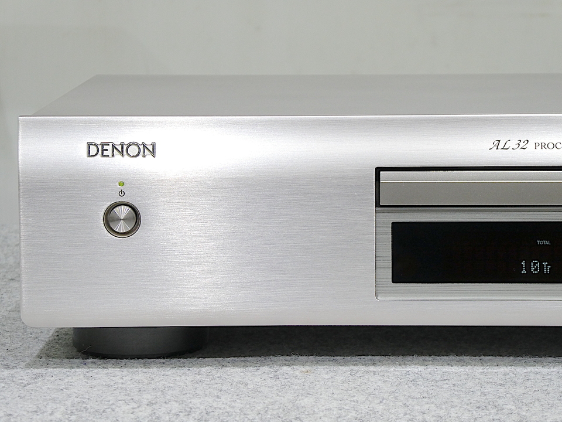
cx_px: 281
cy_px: 211
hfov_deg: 14.6
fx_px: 2192
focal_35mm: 135
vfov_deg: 11.0
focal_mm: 24.2
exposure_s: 1/13
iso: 200
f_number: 5.3
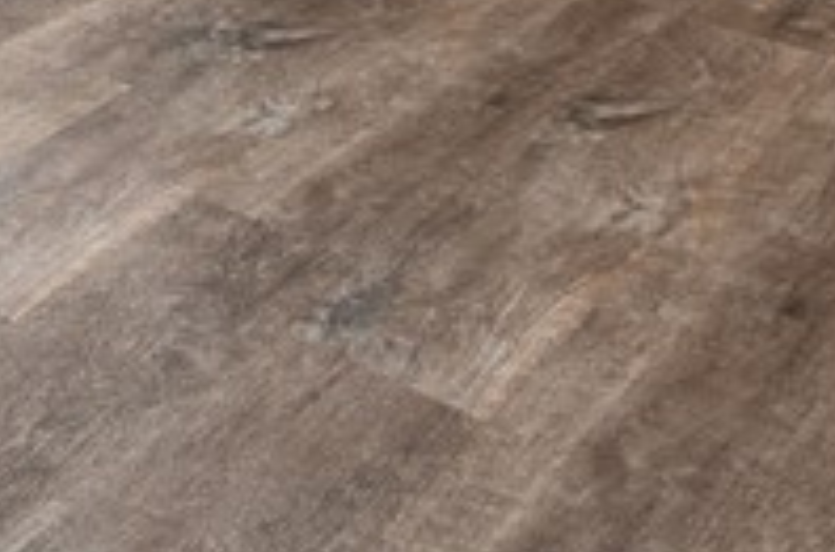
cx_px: -727
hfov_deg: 19.0
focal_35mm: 77
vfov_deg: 13.7
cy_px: -697
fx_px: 1782
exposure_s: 1/60
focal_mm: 14
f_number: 9
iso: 160
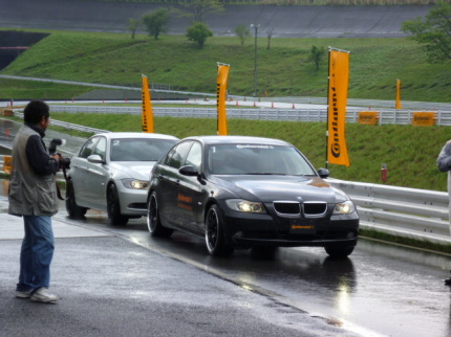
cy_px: 168
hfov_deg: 16.0
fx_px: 1602
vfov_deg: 12.0
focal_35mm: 123
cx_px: 226
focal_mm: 22
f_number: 6.4
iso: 160
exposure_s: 1/100
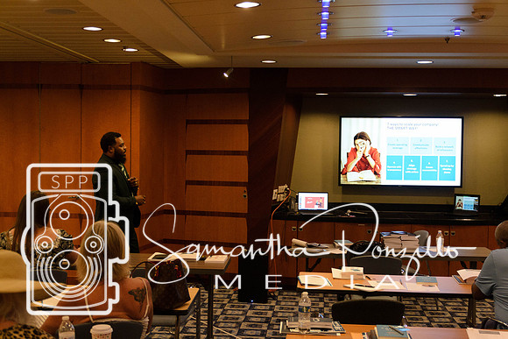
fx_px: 677
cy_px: 170
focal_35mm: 48
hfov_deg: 41.1
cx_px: 254
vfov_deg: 28.1
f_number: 4.2
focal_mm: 32
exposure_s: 1/60
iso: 1250
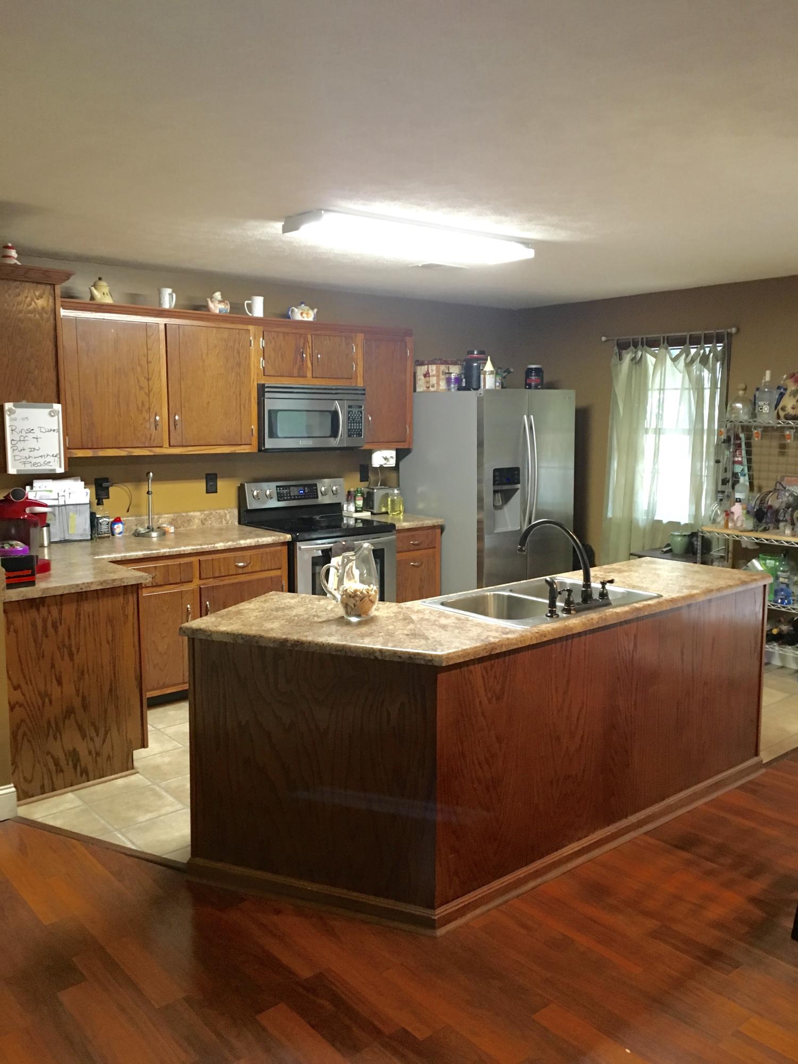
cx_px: 399
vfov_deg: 61.7
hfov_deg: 48.2
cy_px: 532
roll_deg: -0.1
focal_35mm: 29
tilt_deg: -6.3
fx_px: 891
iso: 200
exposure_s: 1/17
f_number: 2.2
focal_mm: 4.15
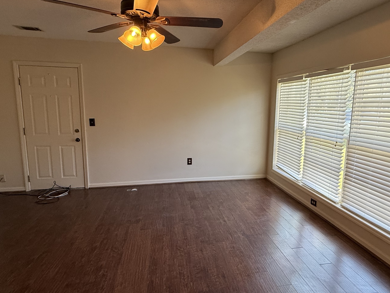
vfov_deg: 61.1
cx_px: 217
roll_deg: -1.6
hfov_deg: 76.1
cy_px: 143
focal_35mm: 22
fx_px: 248
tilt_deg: -9.5
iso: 200
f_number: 2.2
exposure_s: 1/120
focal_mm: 2.22
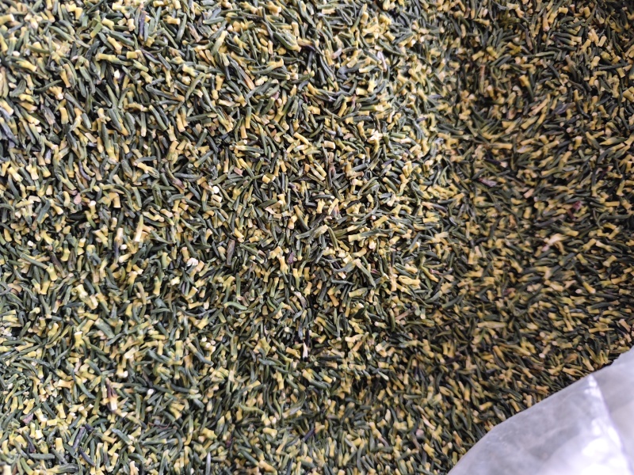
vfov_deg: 56.8
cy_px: 238
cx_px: 317
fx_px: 440
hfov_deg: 71.6
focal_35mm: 24
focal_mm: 5.84
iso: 80
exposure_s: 1/100
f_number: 1.6
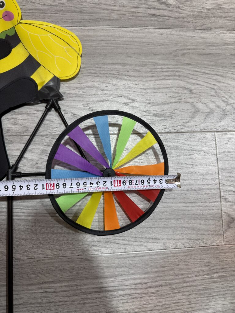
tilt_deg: -81.8
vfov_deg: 71.6
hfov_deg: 56.8
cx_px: 118
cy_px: 156
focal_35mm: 24
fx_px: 217
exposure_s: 1/100
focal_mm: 6.76
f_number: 1.78
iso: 64
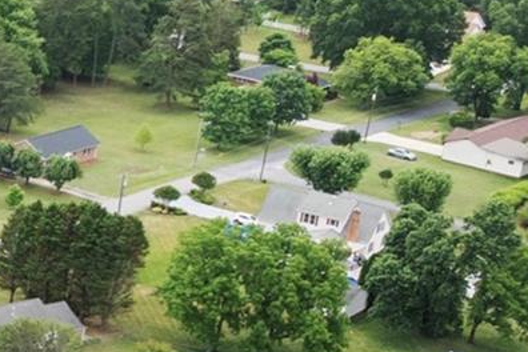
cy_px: 406
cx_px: -549
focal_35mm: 129
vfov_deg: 10.5
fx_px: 1892
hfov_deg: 13.5
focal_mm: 12.29
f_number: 2.8
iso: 190
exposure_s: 1/1000
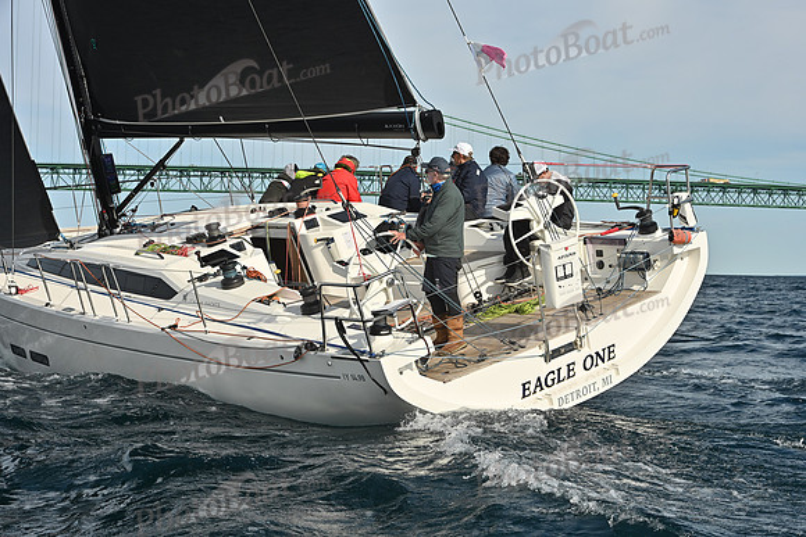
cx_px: 403
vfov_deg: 19.5
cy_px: 268
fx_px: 1568
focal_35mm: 70
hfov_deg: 28.8
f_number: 10
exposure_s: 1/1000
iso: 320
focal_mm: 70
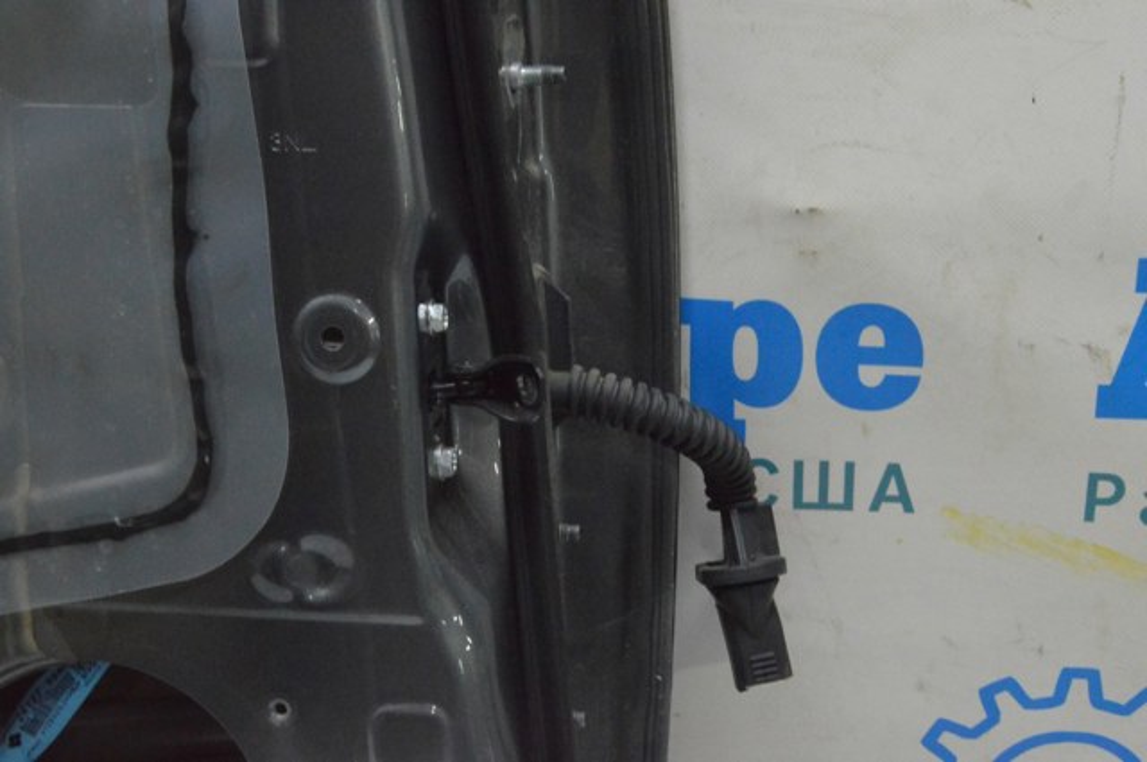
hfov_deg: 37.9
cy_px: 381
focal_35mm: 52
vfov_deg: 25.7
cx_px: 574
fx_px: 1671
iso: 6400
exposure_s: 1/20
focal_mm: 35
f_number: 20
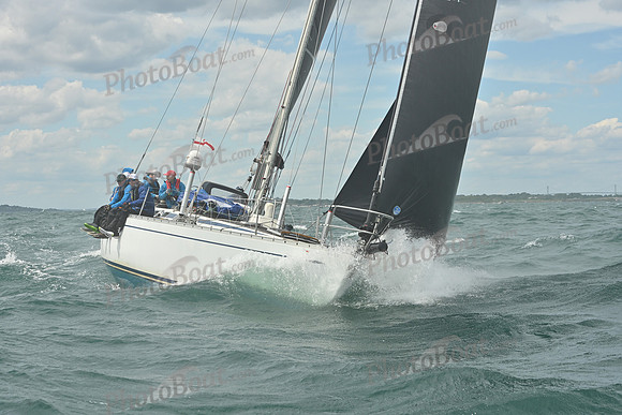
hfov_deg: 27.0
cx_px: 311
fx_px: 1296
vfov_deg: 18.2
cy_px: 208
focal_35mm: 75
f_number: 10
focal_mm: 75
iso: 320
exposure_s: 1/1250
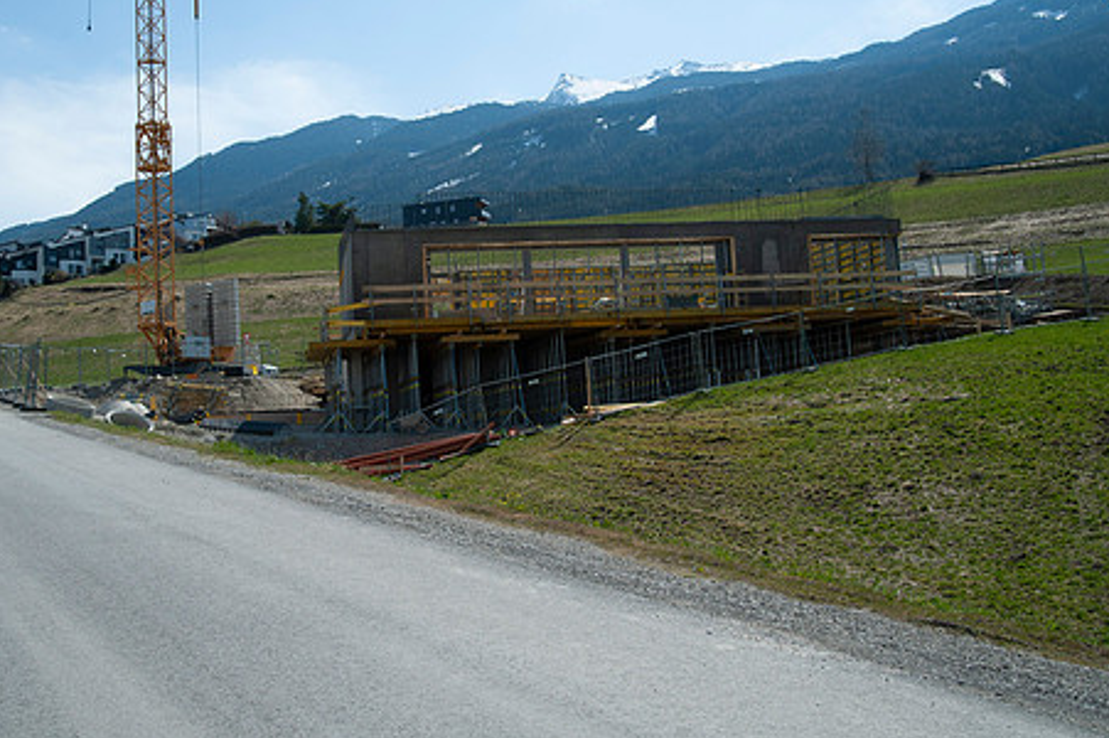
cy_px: 332
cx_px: 435
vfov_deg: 36.8
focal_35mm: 36
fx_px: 1108
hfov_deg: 52.7
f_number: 11
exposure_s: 1/500
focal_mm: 28
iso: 200
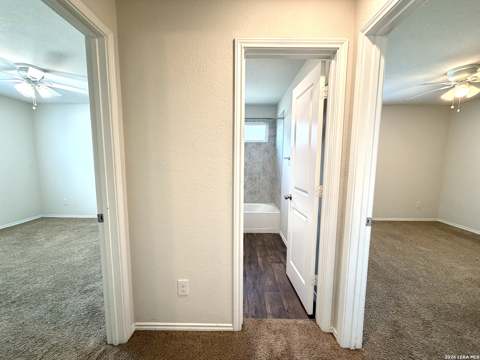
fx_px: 194
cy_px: 180
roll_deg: +0.1
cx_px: 240
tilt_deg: -6.3
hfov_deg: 102.1
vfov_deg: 85.7
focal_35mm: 14
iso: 200
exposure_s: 1/120
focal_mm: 2.22
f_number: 2.2
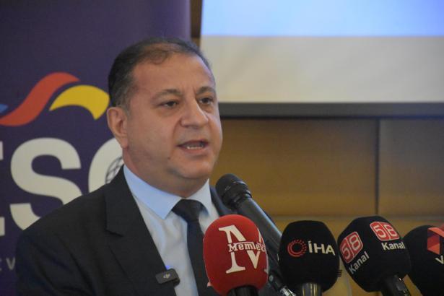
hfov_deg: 9.8
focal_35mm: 210
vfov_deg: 6.5
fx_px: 2590
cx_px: 222
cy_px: 148
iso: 12800
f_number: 5.6
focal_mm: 140
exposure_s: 1/80
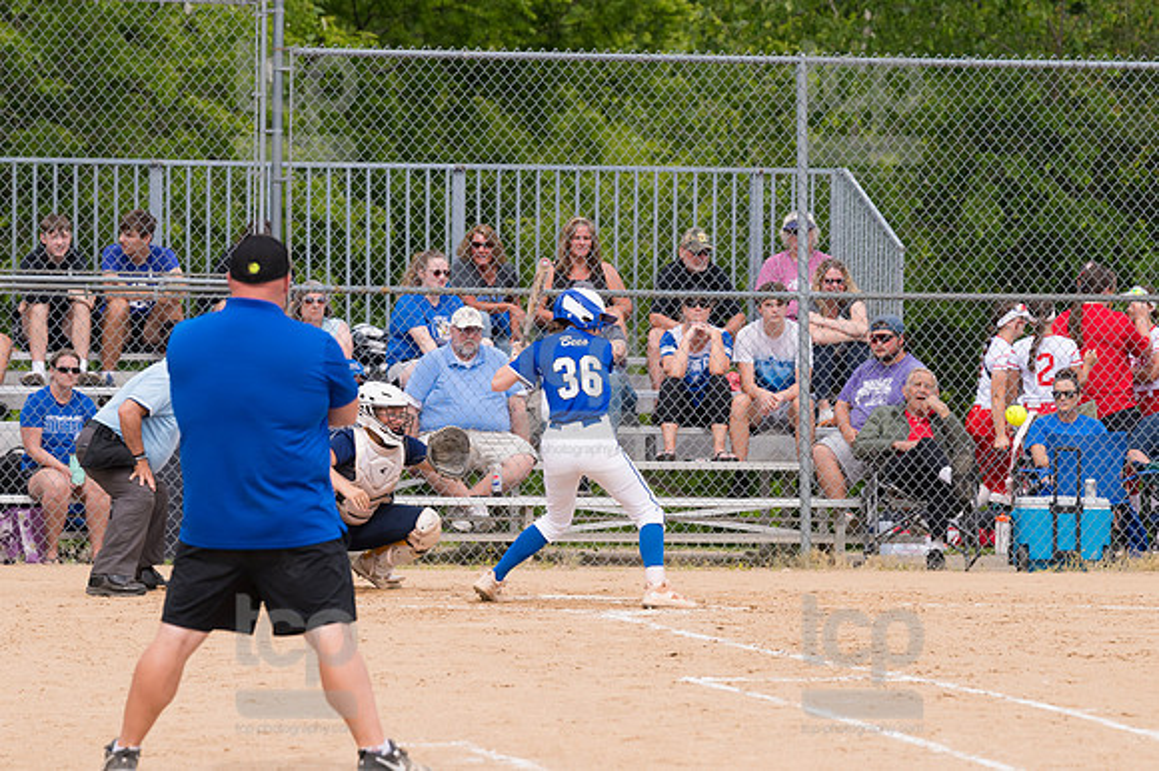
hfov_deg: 6.9
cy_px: 386
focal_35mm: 300
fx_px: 9652
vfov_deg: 4.6
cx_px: 580
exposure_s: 1/1600
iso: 320
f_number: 5.6
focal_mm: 200
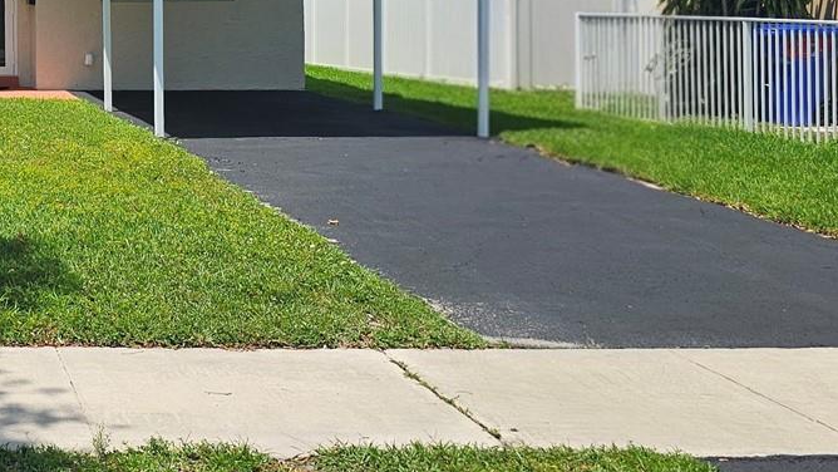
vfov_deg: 19.3
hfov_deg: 31.1
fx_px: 1333
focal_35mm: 60
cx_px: -83
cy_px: -39
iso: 10
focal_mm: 6.3
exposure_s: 1/909
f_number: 1.7
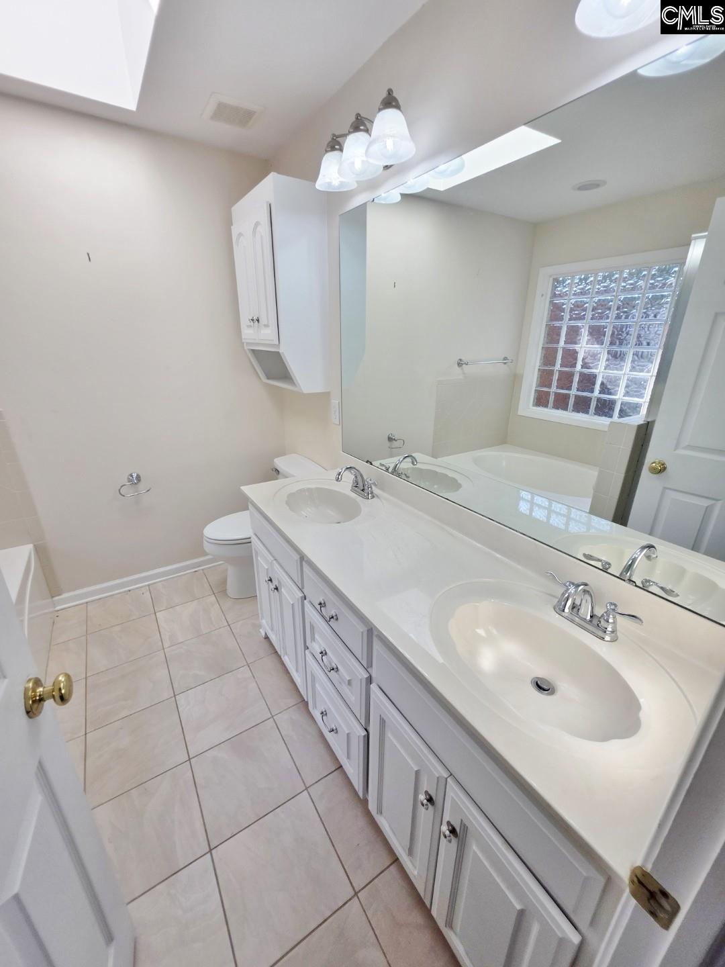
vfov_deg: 106.2
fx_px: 363
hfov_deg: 89.9
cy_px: 484
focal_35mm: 13
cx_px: 362
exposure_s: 1/302
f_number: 1.9
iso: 40
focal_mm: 2.2
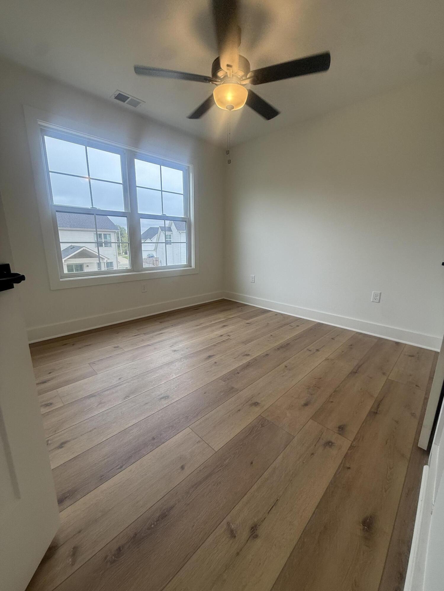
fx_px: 239
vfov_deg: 102.1
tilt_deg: -13.3
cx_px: 222
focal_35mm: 14
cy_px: 296
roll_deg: +0.2
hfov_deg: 85.7
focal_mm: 2.22
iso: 64
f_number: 2.2
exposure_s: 1/138
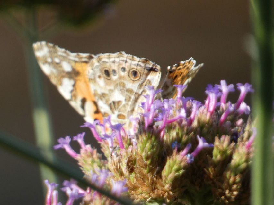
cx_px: 137
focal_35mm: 1152
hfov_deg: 1.7
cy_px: 102
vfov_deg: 1.3
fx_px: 9120
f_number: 5.8
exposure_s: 1/125
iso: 125
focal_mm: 206.4
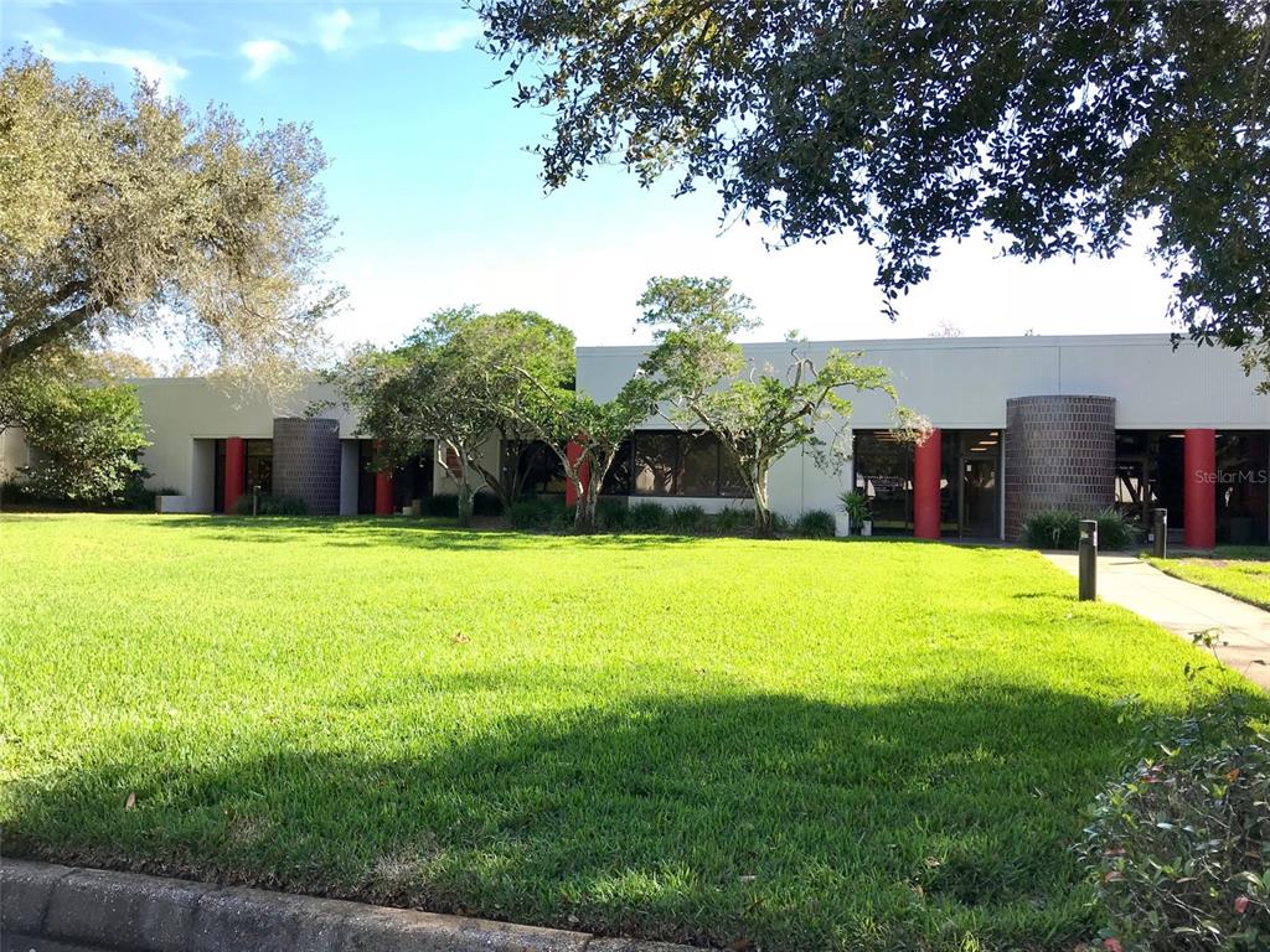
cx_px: 635
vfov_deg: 49.7
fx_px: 1027
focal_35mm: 28
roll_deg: -1.4
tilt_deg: +1.3
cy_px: 476
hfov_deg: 63.4
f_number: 1.8
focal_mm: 3.99
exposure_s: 1/647
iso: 20
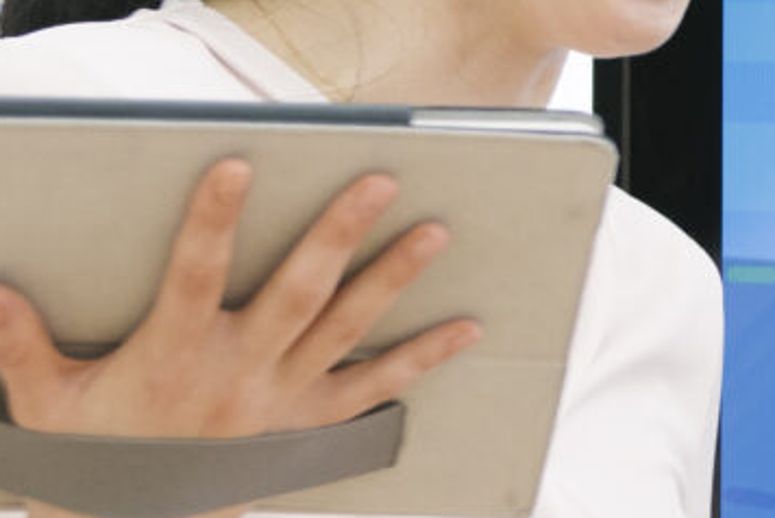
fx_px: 7433
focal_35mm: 345
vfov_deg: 4.0
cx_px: 1835
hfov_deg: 5.8
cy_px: 221
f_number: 4
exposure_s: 1/200
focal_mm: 48
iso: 400
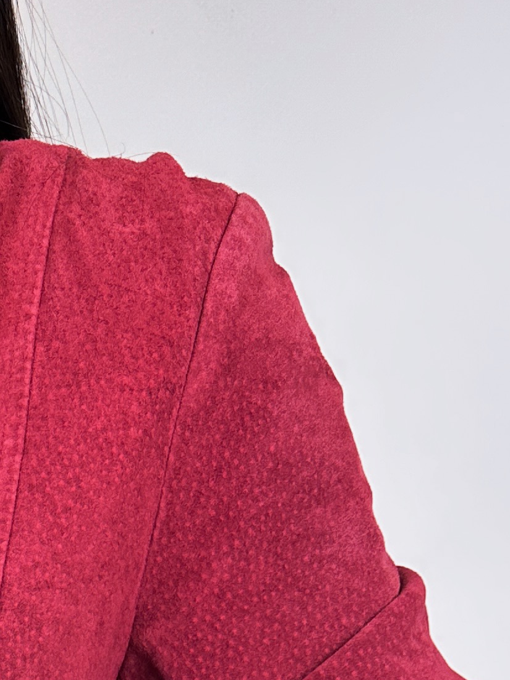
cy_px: 1190
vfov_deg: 18.1
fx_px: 1729
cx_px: -292
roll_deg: +0.5
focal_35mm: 88
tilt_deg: -4.4
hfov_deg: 15.3
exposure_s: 1/100
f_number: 1.78
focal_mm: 6.86
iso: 80
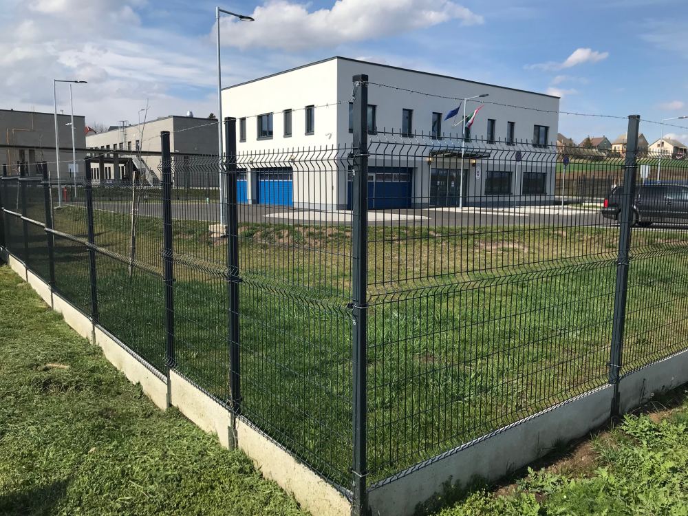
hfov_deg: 63.4
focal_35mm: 28
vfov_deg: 49.7
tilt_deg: -6.2
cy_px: 258
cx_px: 344
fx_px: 557
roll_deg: -1.0
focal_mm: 3.99
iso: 20
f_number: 1.8
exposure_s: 1/2660
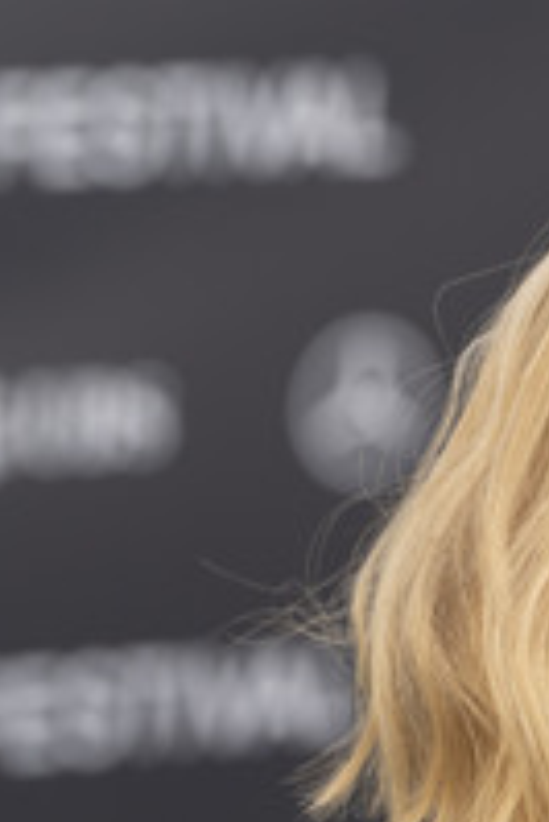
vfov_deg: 4.4
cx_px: 795
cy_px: 607
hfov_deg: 2.9
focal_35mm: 473
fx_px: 10800
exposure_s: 1/400
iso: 800
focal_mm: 200
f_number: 5.6
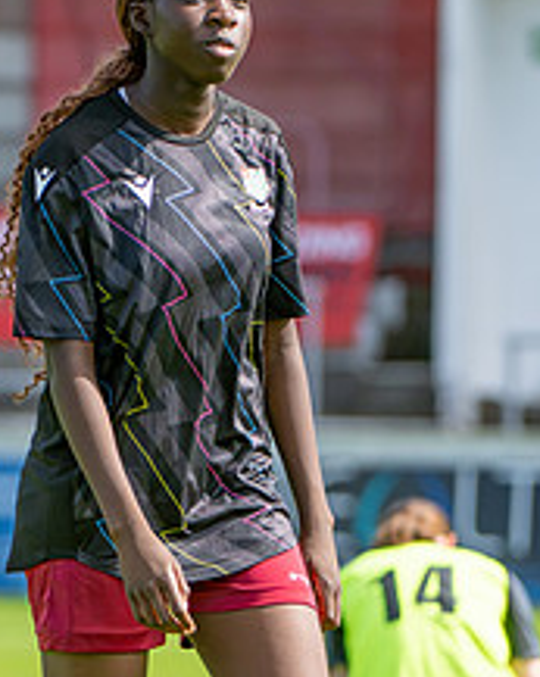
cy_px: 453
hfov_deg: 2.2
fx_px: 13754
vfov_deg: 2.8
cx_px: -25
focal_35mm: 687
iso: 400
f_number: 4
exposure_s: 1/2000
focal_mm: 200
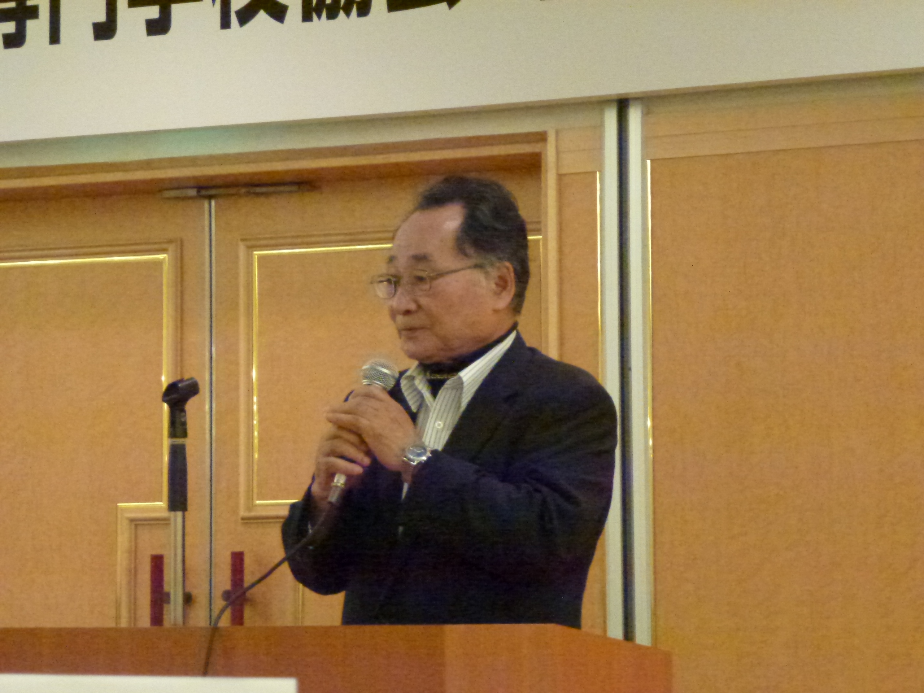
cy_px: 346
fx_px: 3790
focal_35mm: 142
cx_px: 462
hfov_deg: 13.9
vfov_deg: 10.4
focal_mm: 25.5
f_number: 5.3
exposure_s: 1/60
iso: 1600
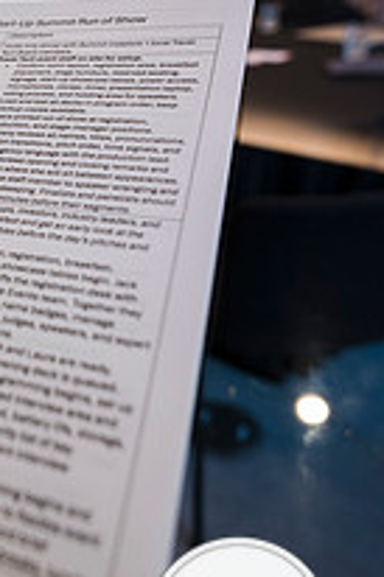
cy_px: 182
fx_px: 561
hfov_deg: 34.5
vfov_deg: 53.2
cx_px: 3
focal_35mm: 35
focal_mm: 16
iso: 80
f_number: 2.5
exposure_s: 1/125
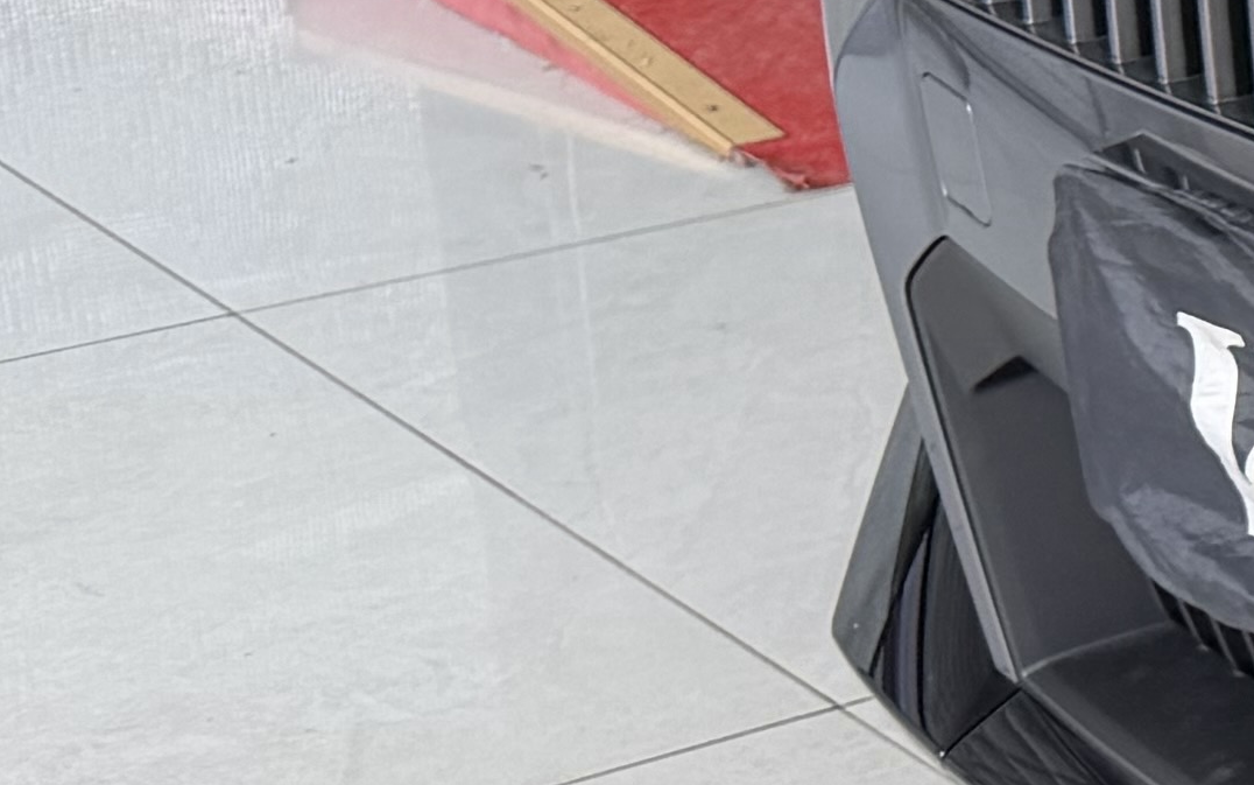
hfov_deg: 11.6
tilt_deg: -17.9
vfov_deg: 9.7
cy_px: 131
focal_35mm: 135
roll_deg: -3.1
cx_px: 3327
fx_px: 4615
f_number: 1.78
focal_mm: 6.76
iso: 80
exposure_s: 1/175
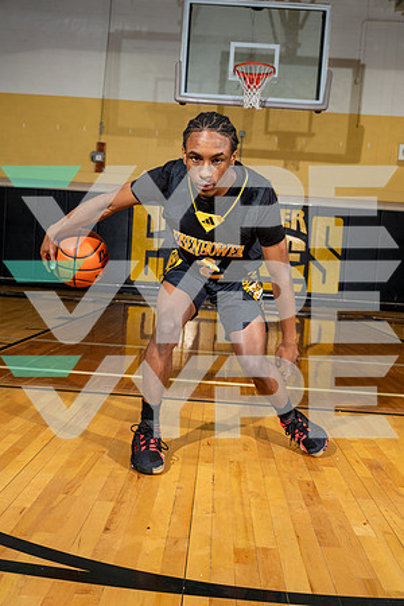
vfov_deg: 54.4
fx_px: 589
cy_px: 303
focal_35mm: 35
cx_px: 202
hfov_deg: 37.9
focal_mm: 35
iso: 640
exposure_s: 1/250
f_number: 5.6
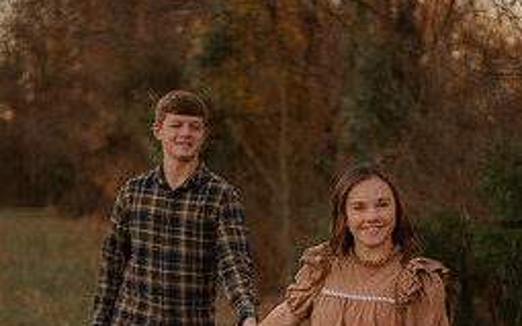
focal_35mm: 90
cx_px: 290
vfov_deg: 14.1
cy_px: 385
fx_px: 1280
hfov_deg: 23.0
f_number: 1.8
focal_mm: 50
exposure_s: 1/125
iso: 140
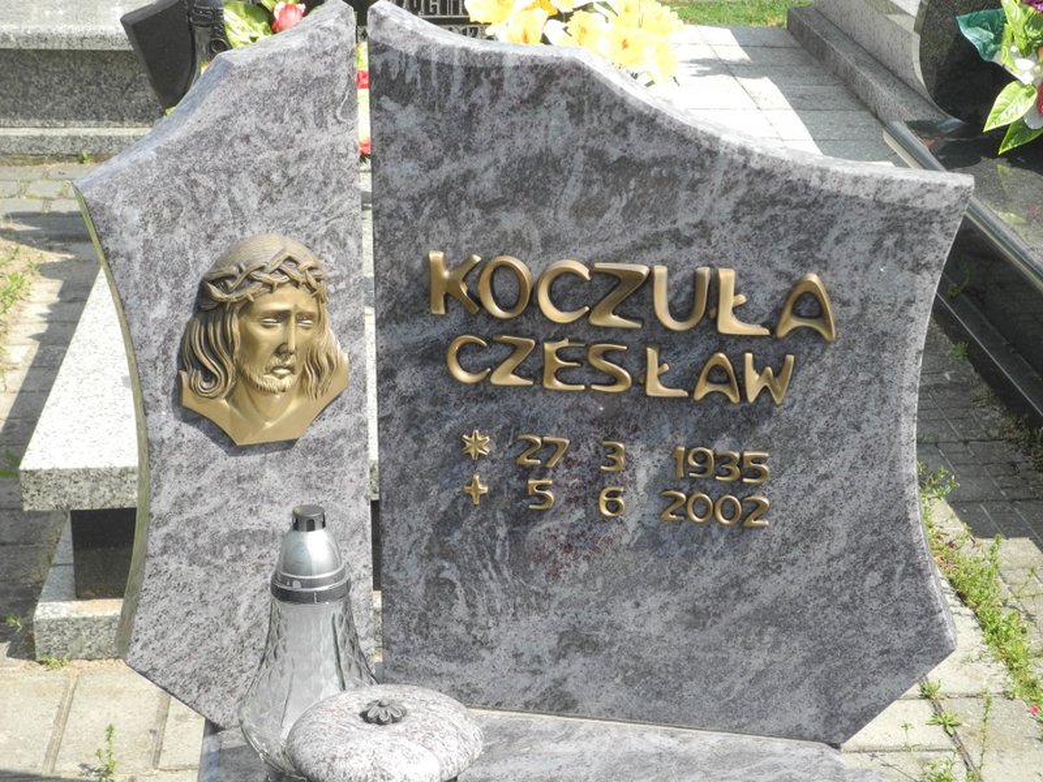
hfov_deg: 28.6
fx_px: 2049
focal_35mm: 68
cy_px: 391
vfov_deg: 21.6
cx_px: 522
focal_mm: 14.5
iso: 100
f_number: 4
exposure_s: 1/500
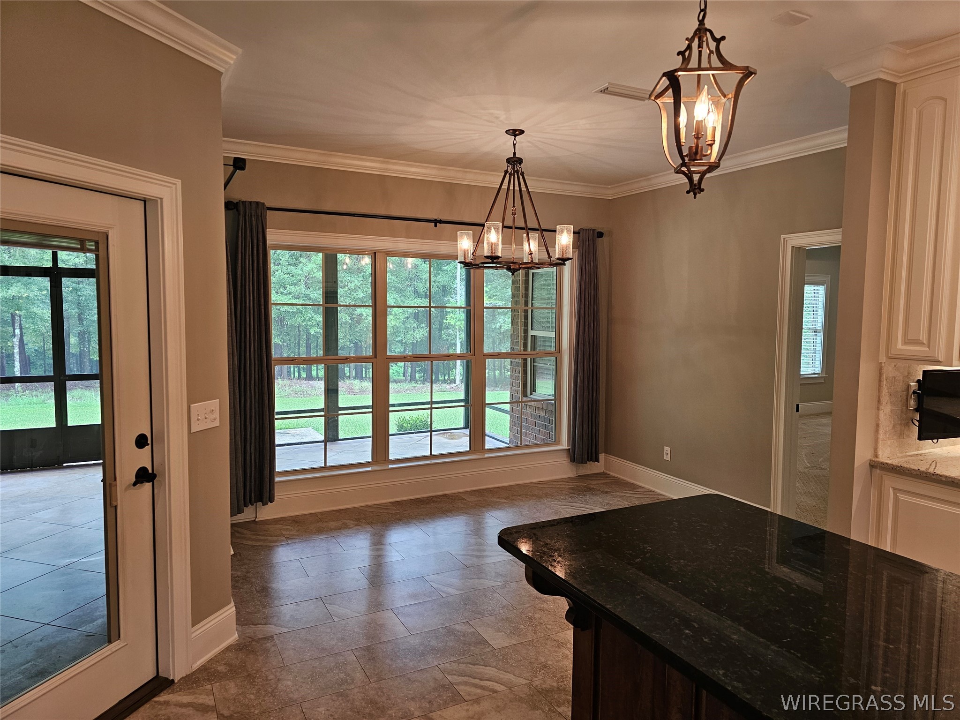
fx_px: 638
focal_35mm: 23
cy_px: 360
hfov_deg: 73.9
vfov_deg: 58.9
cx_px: 480
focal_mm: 6.3
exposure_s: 1/120
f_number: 1.7
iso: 125
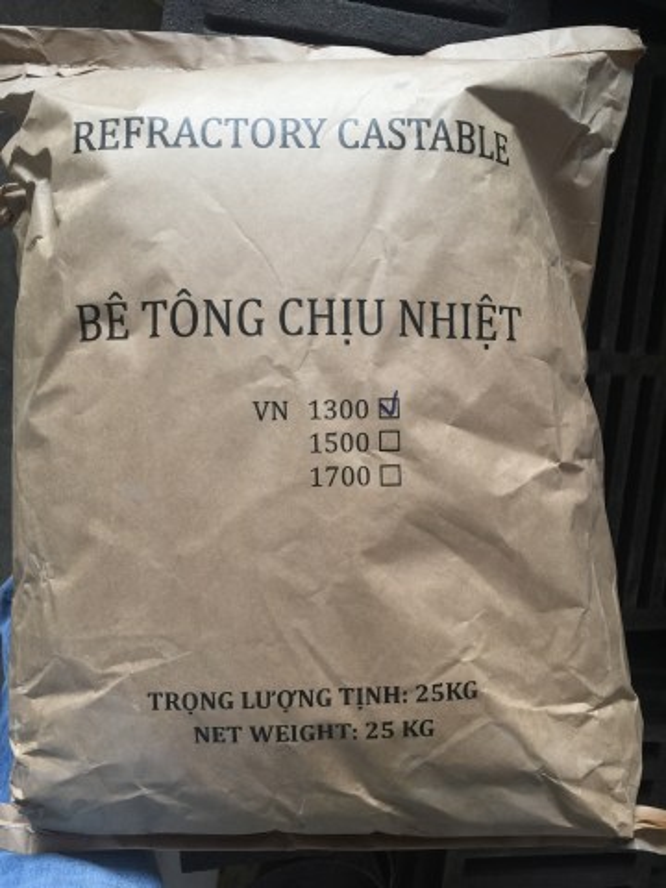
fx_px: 744
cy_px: 444
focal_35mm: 29
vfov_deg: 61.7
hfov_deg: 48.2
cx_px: 333
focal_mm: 4.15
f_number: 2.2
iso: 50
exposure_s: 1/33
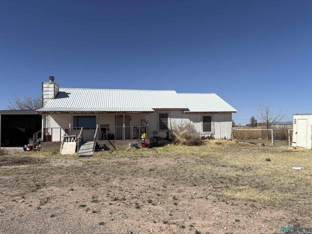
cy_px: 117
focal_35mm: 26
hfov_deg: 67.3
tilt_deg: +3.0
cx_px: 156
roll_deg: +1.2
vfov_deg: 53.1
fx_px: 234
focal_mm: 5.96
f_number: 1.6
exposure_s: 1/6711
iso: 50
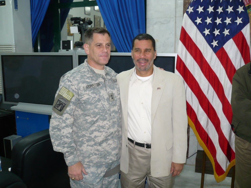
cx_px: 126
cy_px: 94
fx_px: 254
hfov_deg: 52.6
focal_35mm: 35
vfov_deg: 40.7
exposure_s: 1/30
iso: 125
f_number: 2.8
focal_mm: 5.8
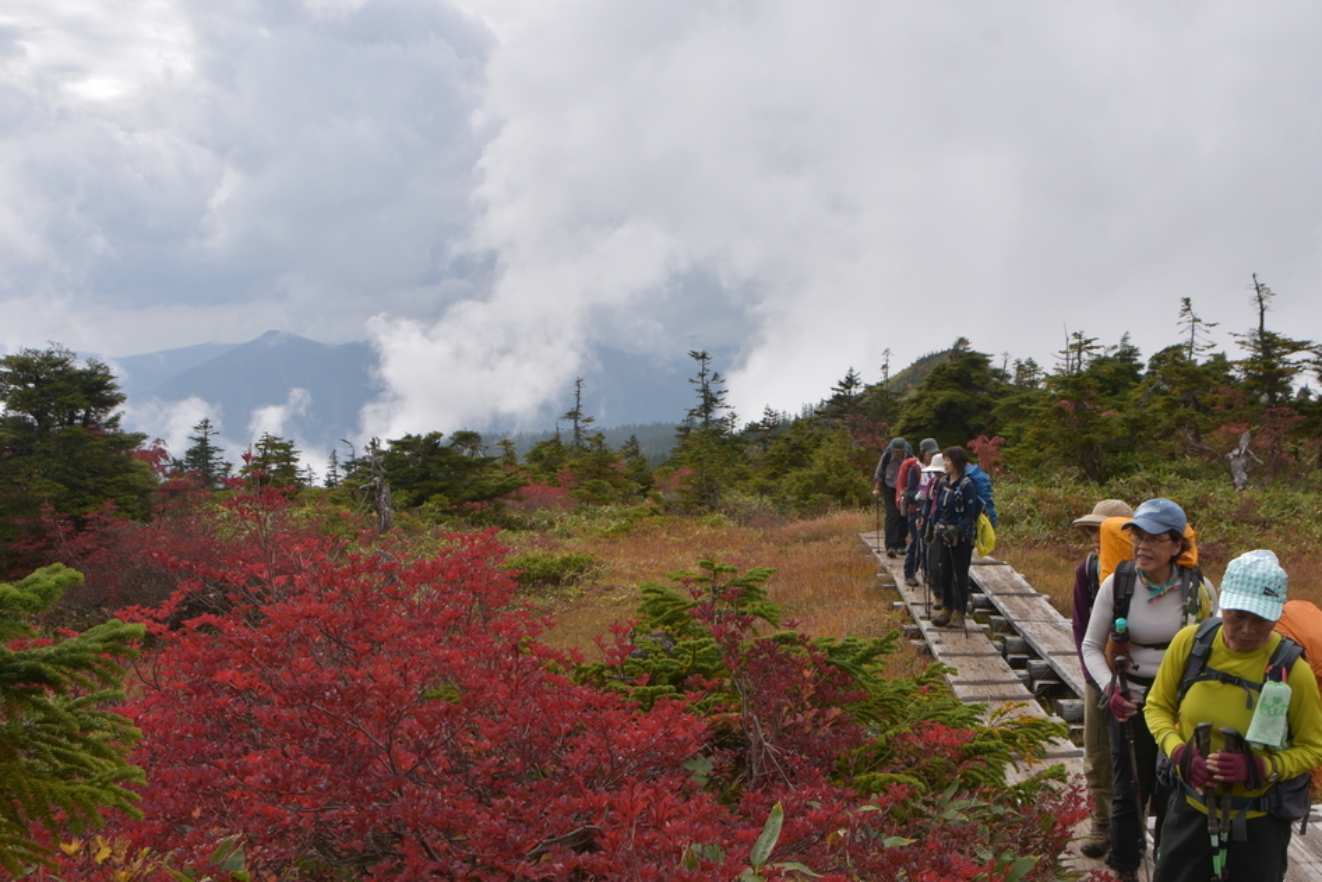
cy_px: 529
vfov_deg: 35.0
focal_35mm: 38
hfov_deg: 50.3
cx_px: 810
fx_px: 1396
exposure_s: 1/250
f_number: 8
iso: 125
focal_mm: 20
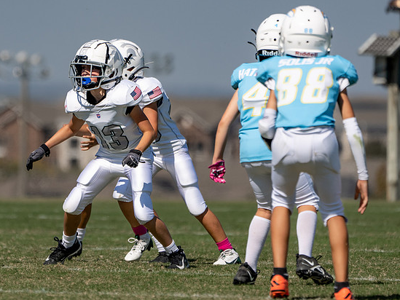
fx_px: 8611
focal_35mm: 745
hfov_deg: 2.7
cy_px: 119
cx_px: 142
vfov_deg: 2.0
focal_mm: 400
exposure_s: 1/1600
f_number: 5.6
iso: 100
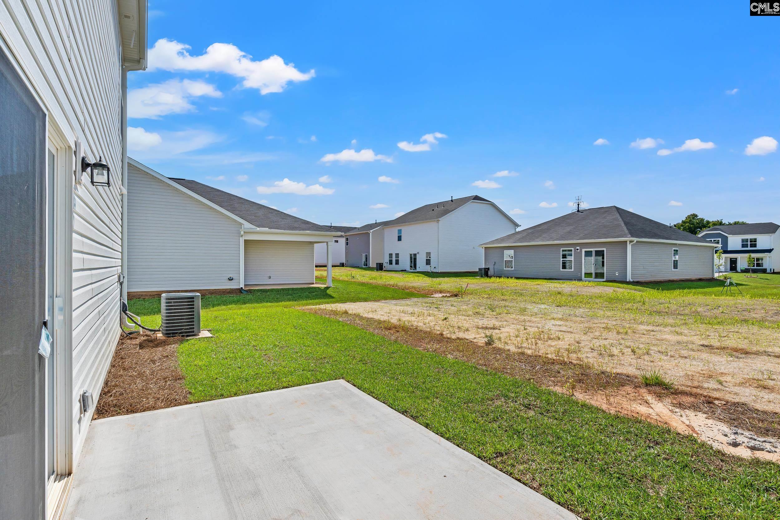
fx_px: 357
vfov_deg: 72.1
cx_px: 390
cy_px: 260
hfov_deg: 95.0
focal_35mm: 16
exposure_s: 1/1000
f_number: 6.3
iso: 200
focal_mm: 11
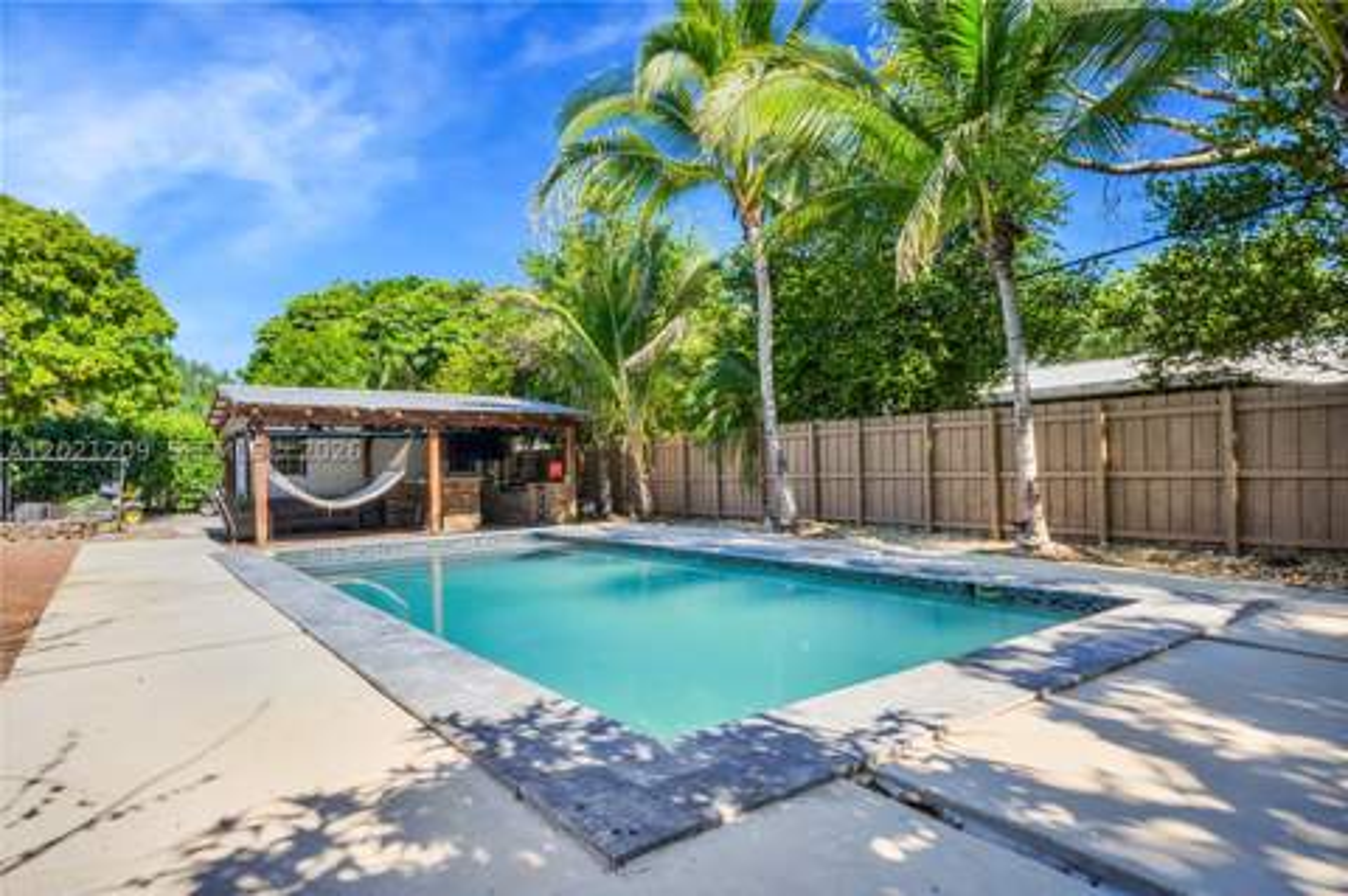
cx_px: 674
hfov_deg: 84.0
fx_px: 748
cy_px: 448
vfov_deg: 61.8
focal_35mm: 20
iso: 250
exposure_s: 1/250
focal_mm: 20
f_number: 20
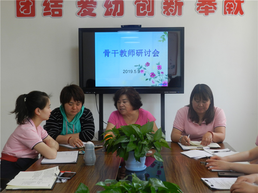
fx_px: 395
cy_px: 96
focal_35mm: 53
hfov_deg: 36.2
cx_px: 129
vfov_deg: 27.5
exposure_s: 1/30
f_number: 4.4
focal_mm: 9.4
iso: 220
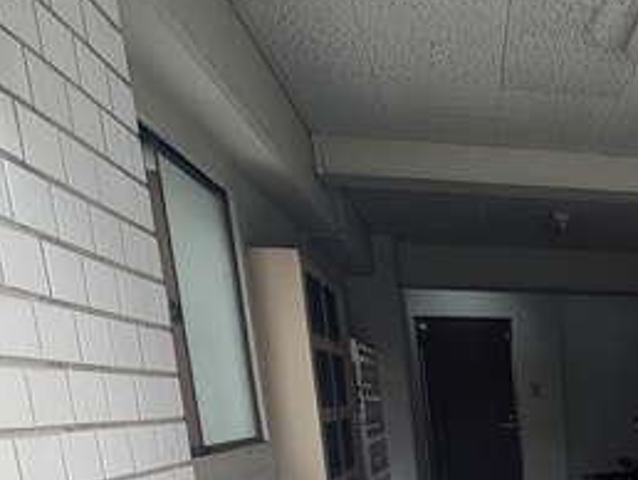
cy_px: 658
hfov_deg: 30.6
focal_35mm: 52
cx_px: 786
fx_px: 959
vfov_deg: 23.9
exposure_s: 1/120
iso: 62
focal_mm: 1.83
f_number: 2.2
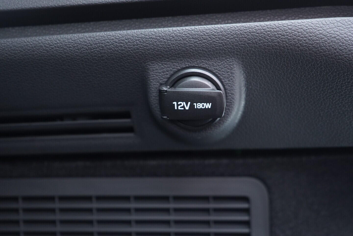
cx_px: 176
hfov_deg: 53.1
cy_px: 118
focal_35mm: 36
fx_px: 353
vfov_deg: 36.9
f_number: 2.8
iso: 1000
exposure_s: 1/40
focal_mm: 24
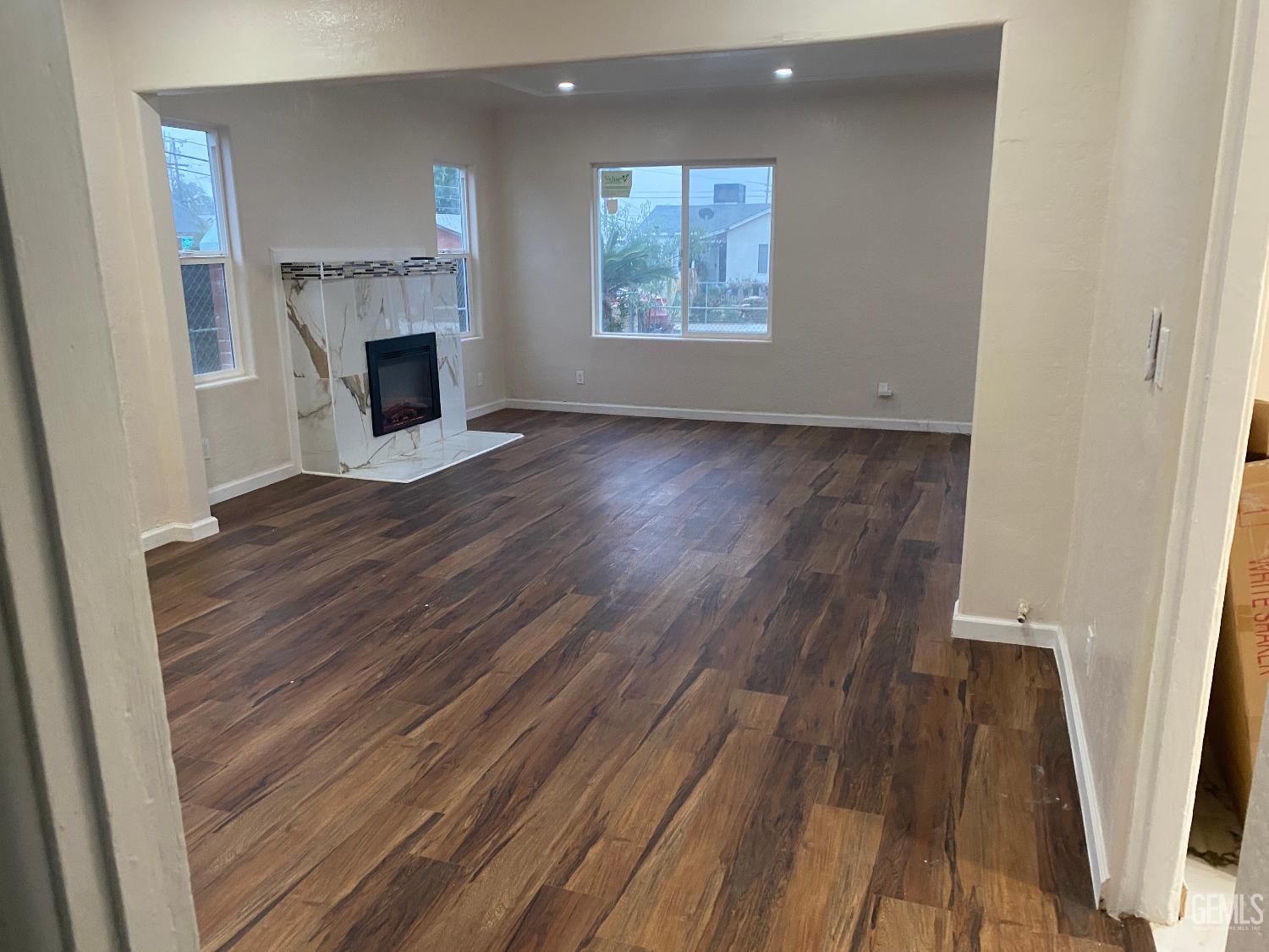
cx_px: 634
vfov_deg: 53.1
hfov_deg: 67.3
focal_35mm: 26
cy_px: 476
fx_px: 953
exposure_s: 1/60
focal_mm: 4.25
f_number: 1.8
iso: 320
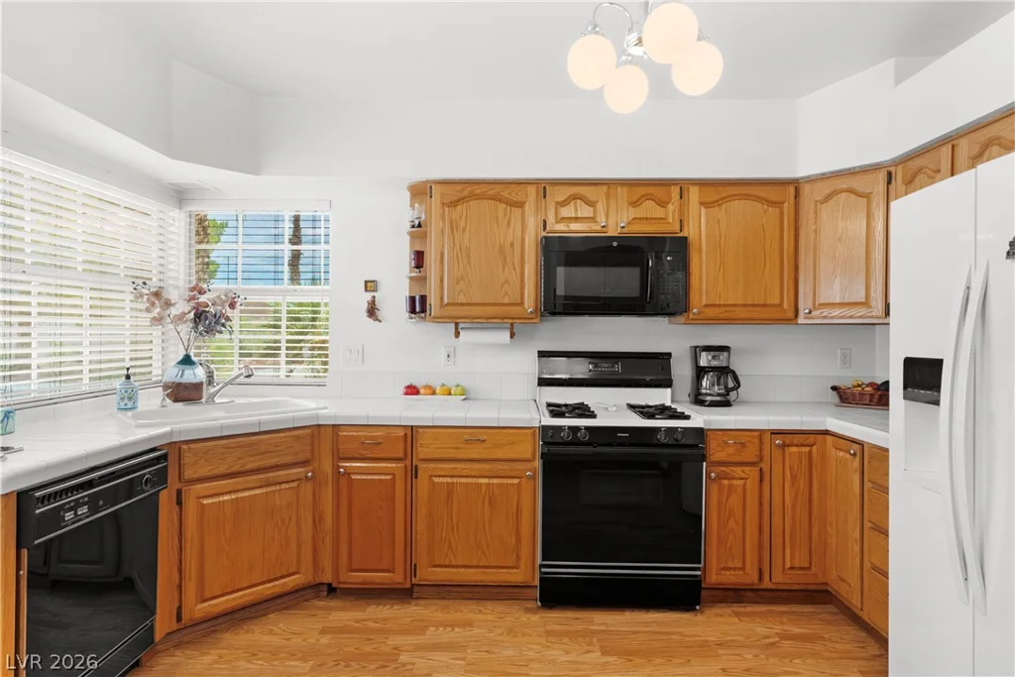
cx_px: 508
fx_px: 564
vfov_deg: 61.9
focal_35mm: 20
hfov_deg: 84.0
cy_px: 338
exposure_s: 1/5
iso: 400
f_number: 8
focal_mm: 20
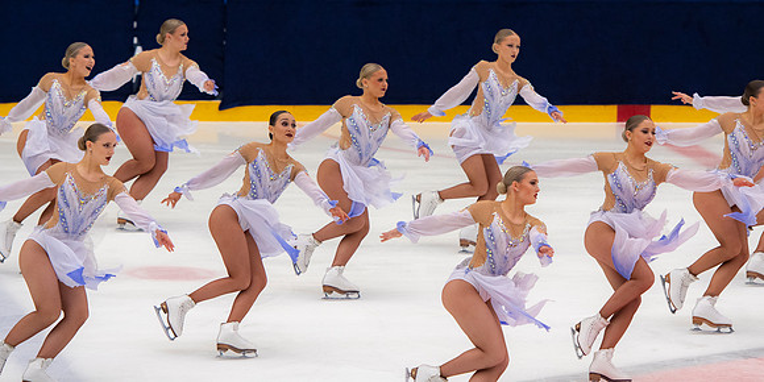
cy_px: 127
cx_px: 382
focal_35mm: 226
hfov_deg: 9.8
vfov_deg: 4.9
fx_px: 4456
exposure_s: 1/400
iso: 800
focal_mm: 140
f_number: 3.5
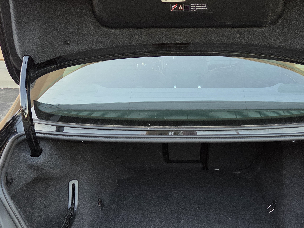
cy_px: 195
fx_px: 351
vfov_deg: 34.4
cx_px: 184
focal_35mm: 40
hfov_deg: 46.5
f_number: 1.8
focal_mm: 5.4
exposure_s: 1/120
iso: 200
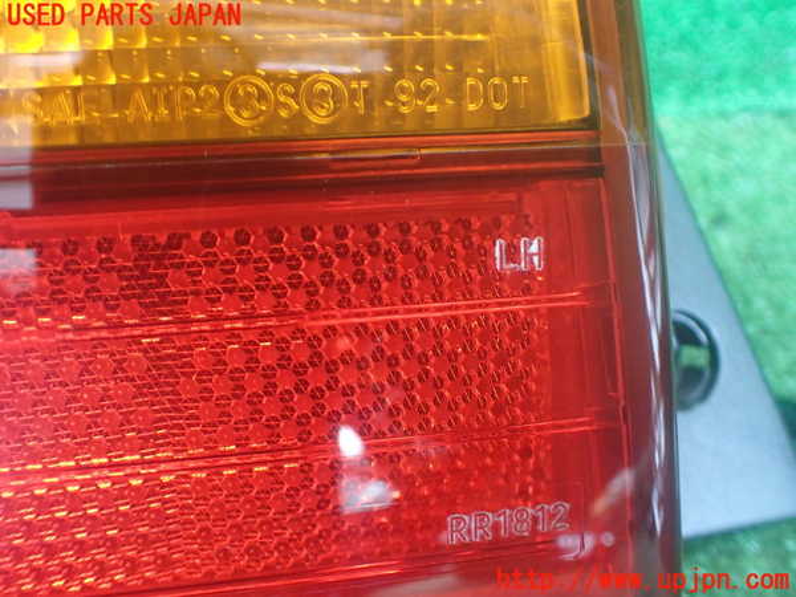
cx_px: 398
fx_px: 690
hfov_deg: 60.0
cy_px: 298
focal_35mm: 30
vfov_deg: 46.8
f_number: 2.3
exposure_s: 1/50
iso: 800
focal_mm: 5.4
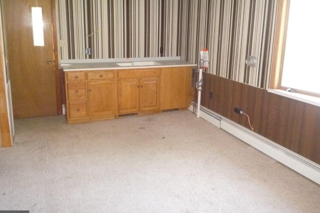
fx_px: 267
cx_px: 169
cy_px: 87
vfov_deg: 43.4
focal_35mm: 30
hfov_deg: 61.9
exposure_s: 1/30
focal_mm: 4.4
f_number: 2.8
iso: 640
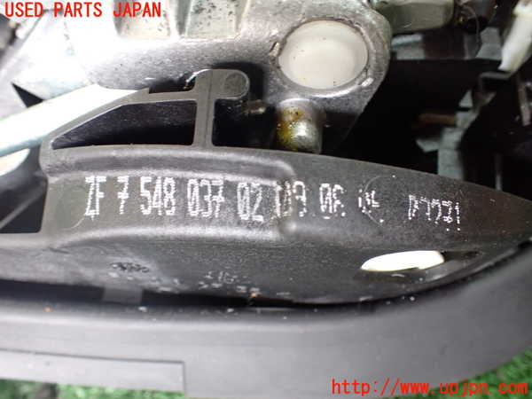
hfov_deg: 60.0
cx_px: 266
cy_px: 200
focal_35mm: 30
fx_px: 461
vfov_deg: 46.8
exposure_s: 1/40
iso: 800
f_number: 2.3
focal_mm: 5.4
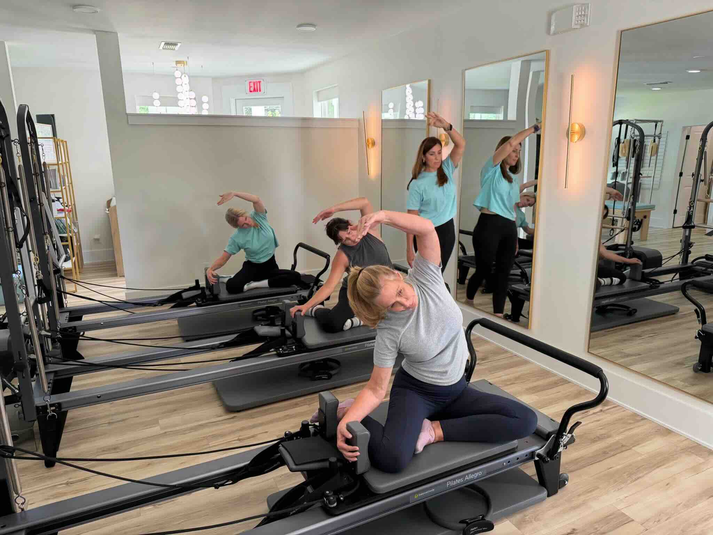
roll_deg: +1.1
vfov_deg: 56.8
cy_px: 268
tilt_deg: -13.9
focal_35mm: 24
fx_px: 494
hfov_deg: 71.6
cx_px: 356
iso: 200
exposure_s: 1/97
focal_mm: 6.76
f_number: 1.78
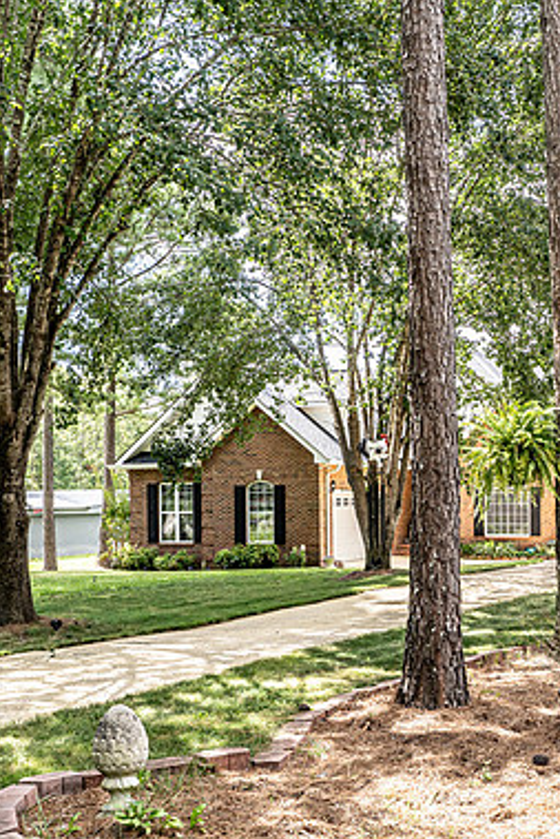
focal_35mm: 46
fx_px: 1072
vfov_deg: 42.5
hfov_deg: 28.8
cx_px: 426
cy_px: 506
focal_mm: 24
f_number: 8
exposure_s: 1/320
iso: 640
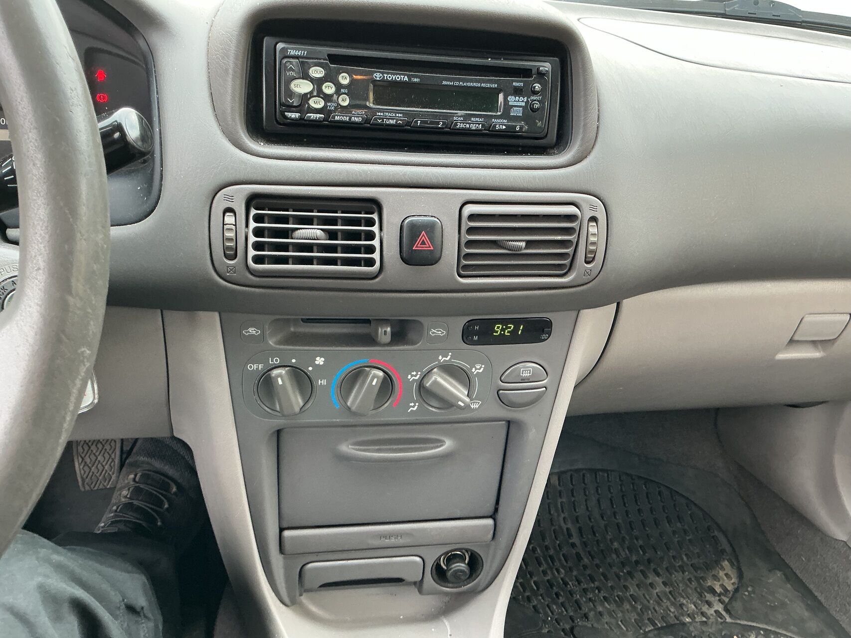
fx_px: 713
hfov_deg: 61.7
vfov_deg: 48.2
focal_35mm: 29
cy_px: 319
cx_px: 426
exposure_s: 1/60
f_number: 1.8
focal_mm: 3
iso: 100
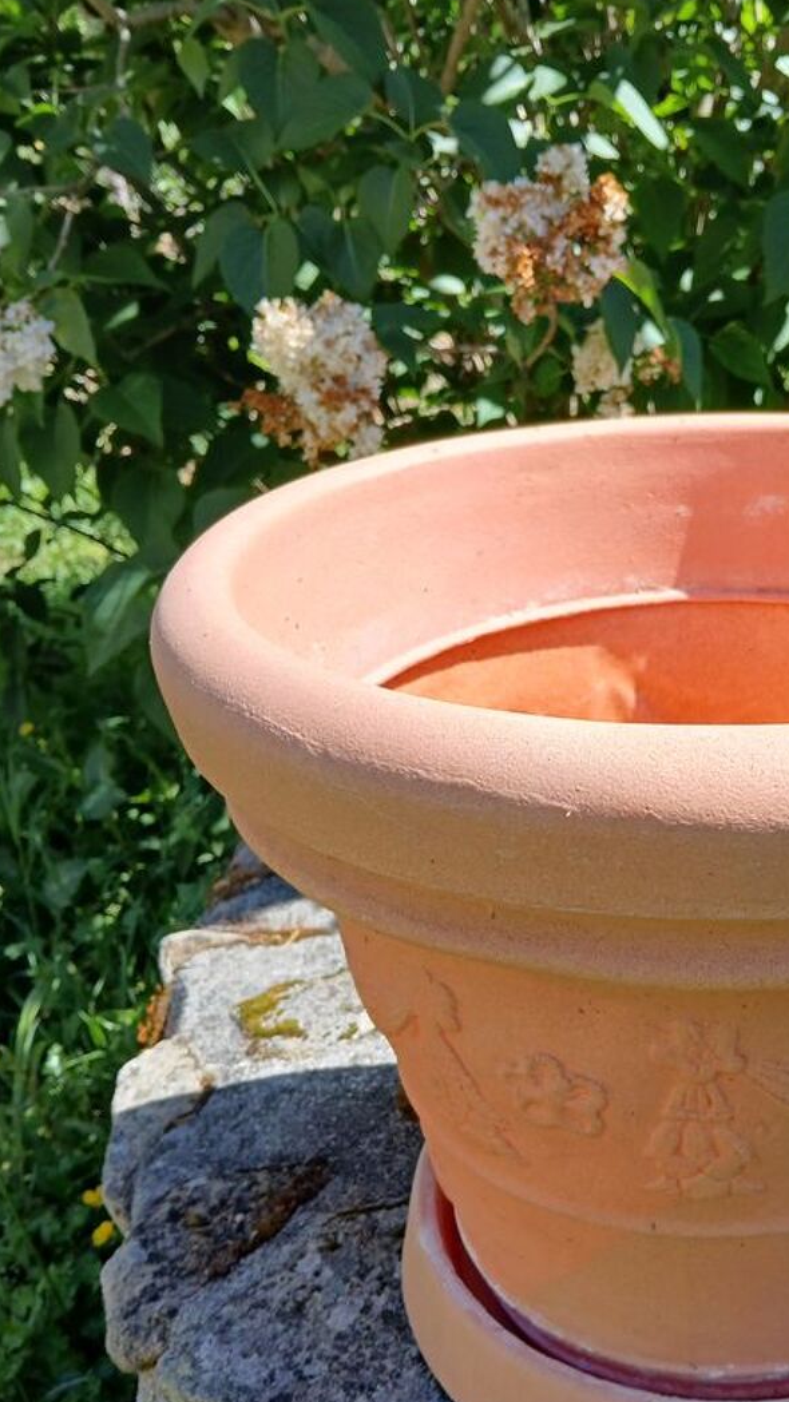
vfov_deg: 55.2
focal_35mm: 36
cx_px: 661
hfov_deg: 31.7
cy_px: 784
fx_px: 1339
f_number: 1.8
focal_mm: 3.98
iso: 20
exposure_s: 1/353
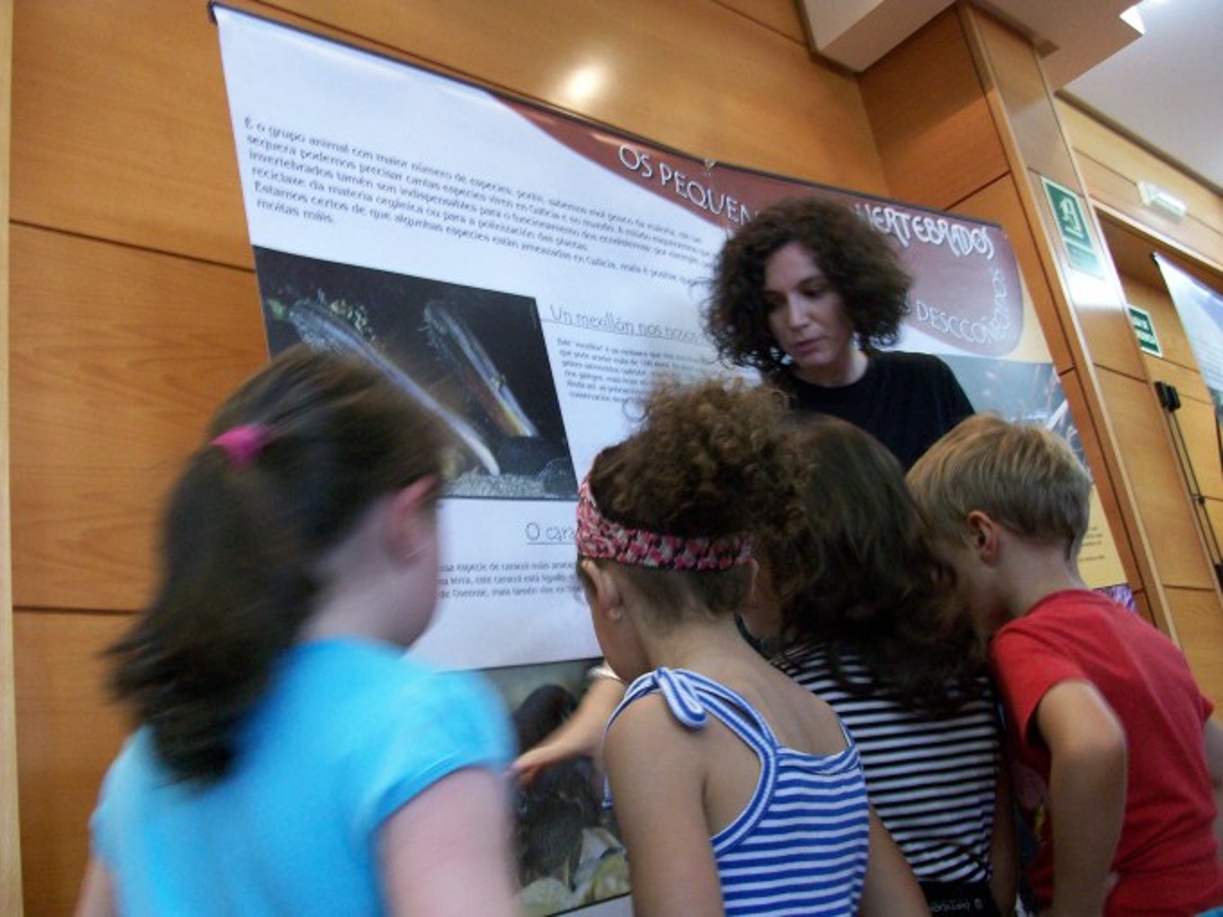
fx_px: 1201
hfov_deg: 54.0
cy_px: 458
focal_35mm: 34
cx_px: 612
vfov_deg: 41.8
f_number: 2.8
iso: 160
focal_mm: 5.7
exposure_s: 1/13.4
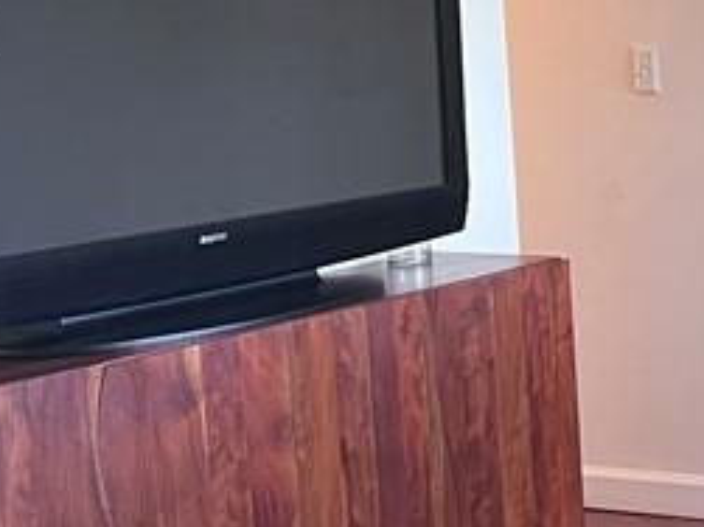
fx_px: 2155
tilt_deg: -4.6
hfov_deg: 16.3
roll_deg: +2.2
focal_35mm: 106
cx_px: 1167
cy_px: 87
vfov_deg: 13.9
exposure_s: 1/60
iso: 100
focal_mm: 5.7
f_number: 1.5
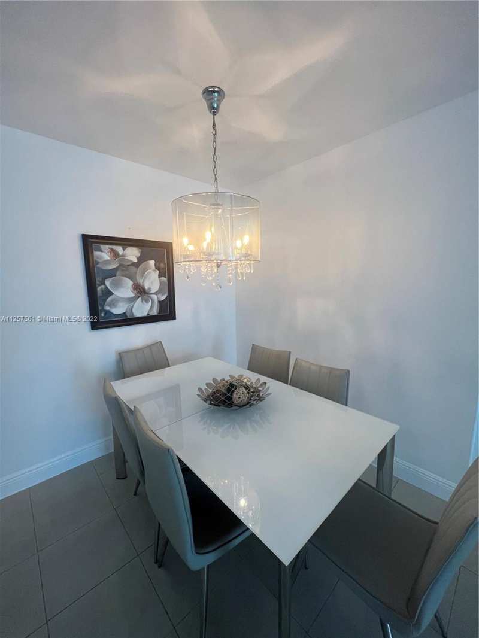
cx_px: 240
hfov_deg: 89.9
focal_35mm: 13
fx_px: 240
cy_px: 319
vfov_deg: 106.2
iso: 80
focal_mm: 1.57
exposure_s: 1/120
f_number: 1.8
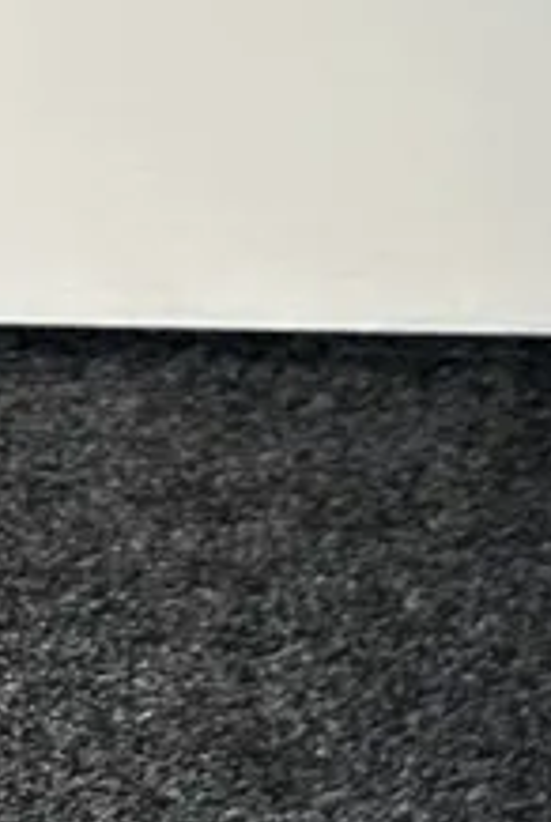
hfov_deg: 10.0
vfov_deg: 16.6
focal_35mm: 117
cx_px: 1419
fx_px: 2677
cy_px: -215
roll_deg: +0.3
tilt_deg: -17.0
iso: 200
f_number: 1.78
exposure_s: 1/50
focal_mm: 6.86
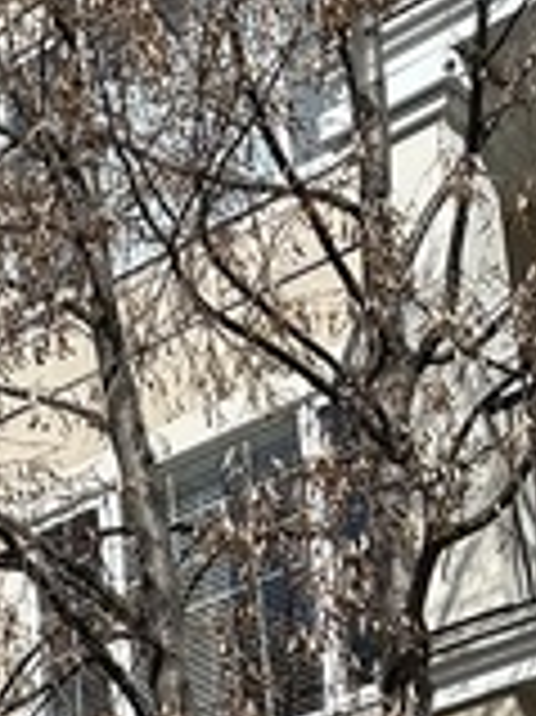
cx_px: -581
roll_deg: -0.4
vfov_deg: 14.9
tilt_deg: +14.8
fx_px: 2501
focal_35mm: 121
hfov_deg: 11.0
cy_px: 1144
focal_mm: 6.86
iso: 80
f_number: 1.78
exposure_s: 1/7042
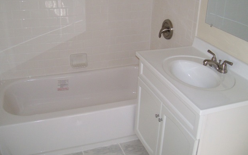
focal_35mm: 39
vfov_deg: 32.6
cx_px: 125
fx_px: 264
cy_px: 61
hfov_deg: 50.4
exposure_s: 1/64
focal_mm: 6
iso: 140
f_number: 2.7
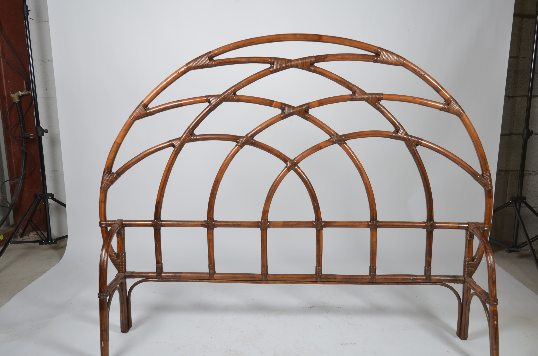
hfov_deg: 62.0
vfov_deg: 43.4
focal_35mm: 30
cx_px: 269
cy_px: 178
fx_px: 447
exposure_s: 1/125
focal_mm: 20
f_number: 11
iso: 100
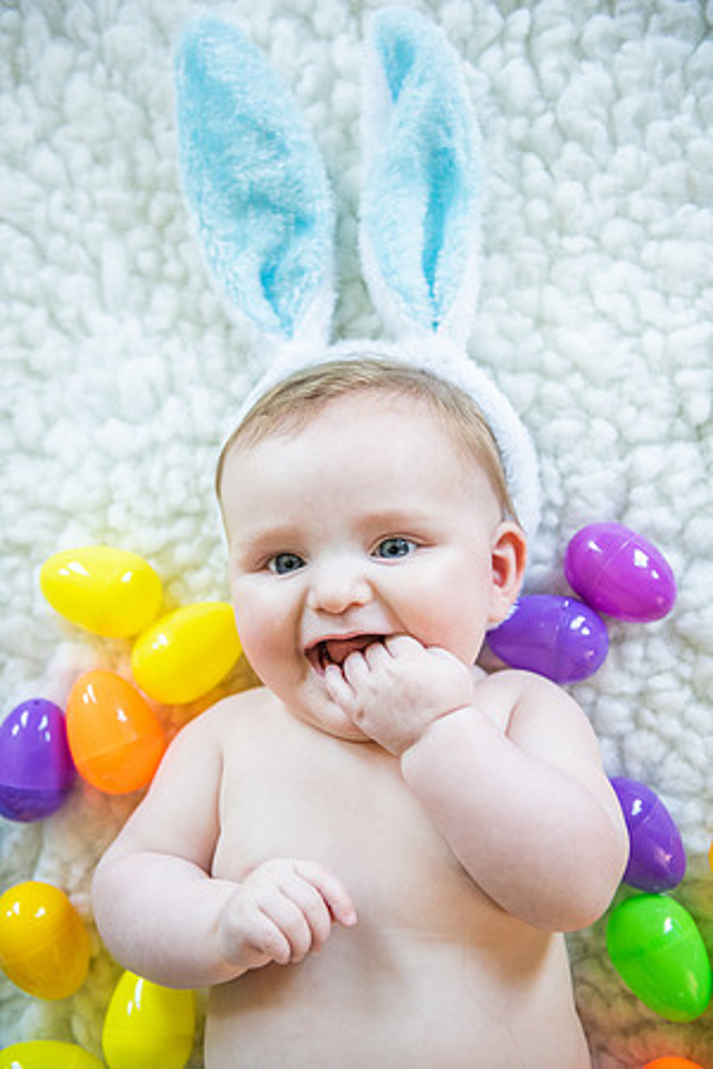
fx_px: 1426
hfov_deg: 28.1
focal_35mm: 48
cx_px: 356
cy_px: 534
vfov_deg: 41.1
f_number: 2.8
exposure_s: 1/160
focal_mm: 48
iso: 1600
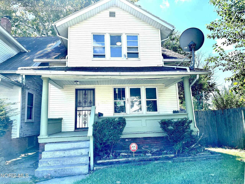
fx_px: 170
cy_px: 92
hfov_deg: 71.6
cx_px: 122
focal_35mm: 24
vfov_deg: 56.8
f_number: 1.78
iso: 80
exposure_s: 1/1845
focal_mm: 6.86
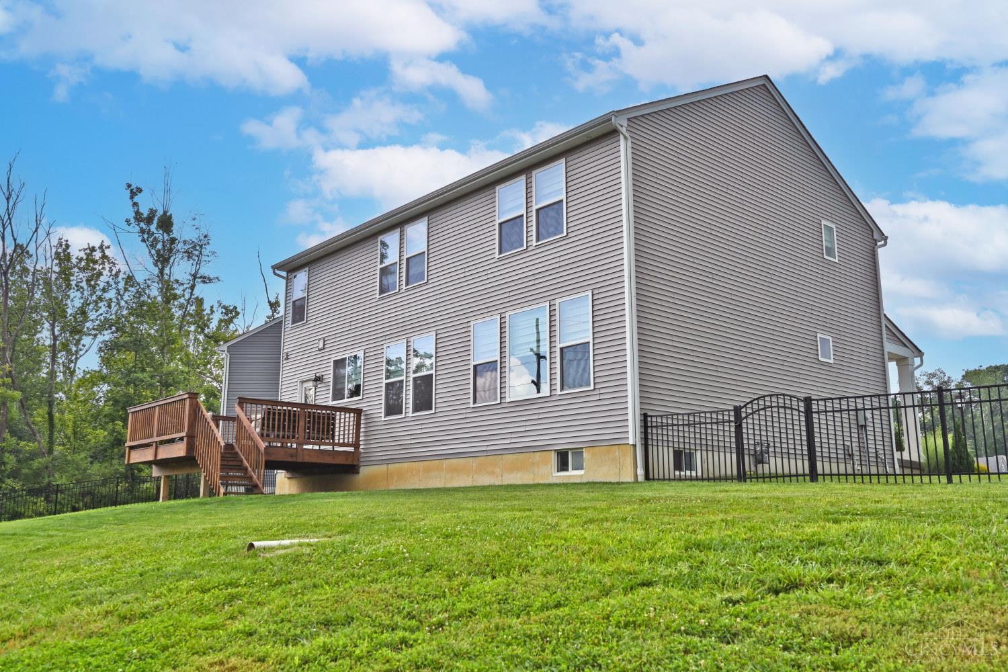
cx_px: 504
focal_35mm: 30
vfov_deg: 43.6
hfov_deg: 61.9
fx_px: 840
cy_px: 336
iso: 100
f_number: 7.1
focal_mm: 30
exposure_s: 1/400
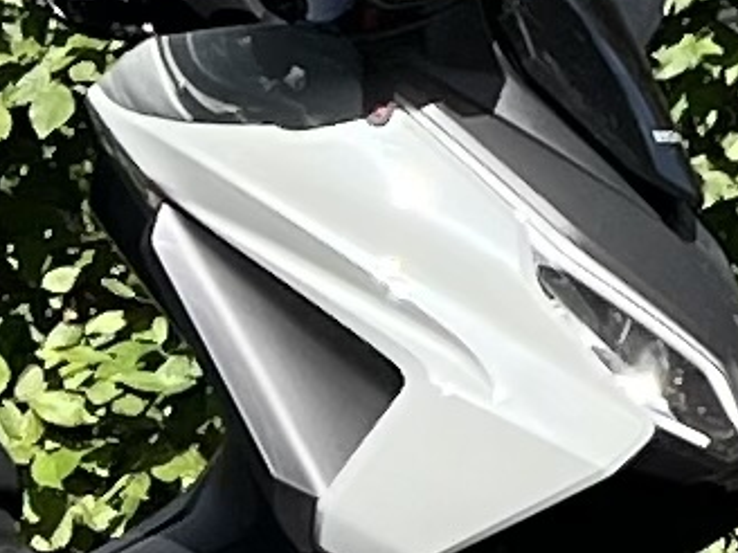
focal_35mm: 104
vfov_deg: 14.2
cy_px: 244
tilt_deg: +3.6
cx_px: -238
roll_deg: -1.4
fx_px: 2217
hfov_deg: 17.6
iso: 50
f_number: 1.5
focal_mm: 5.7
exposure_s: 1/2008
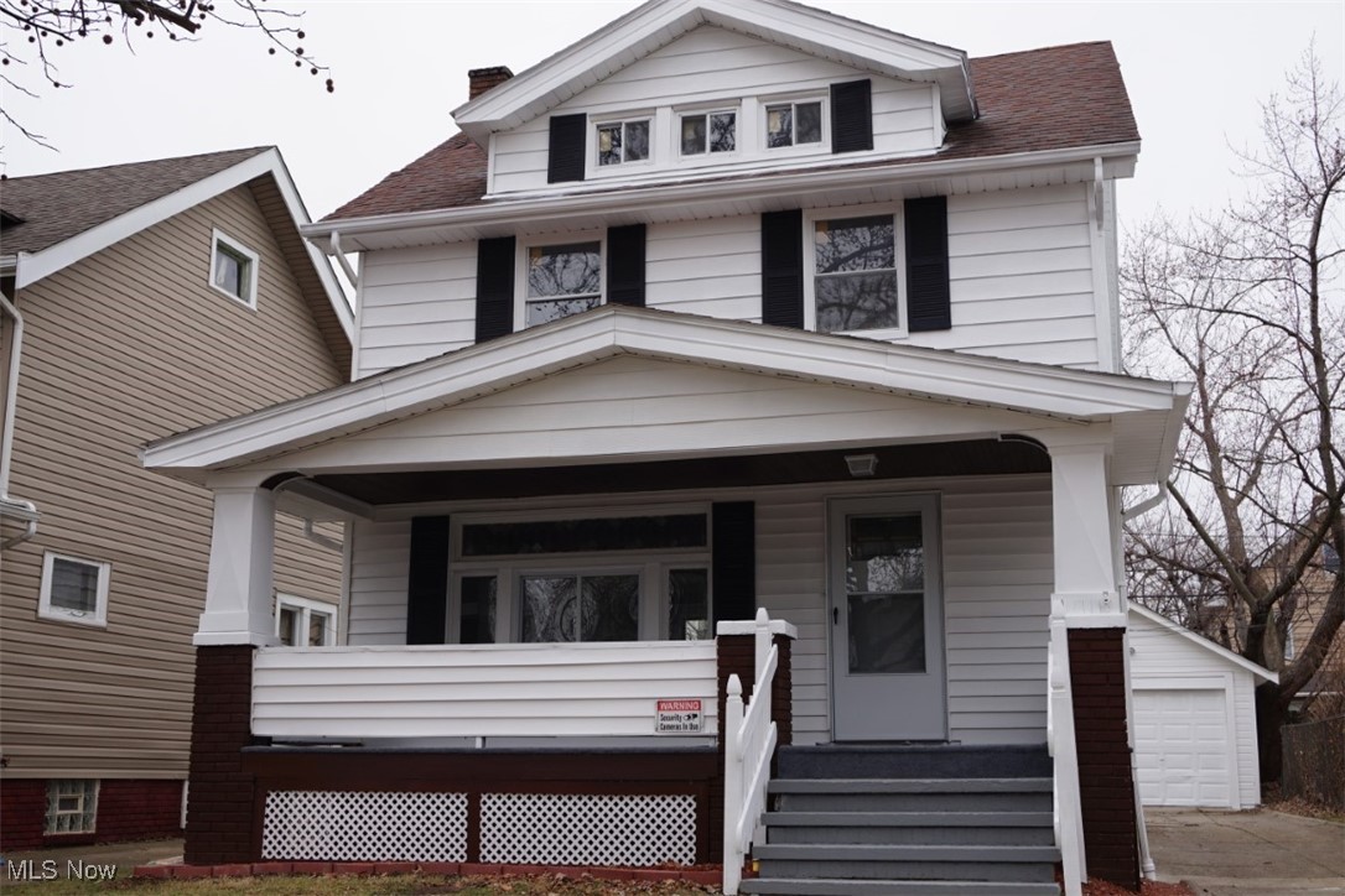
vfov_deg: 33.0
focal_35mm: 40
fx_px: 1513
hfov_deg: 47.9
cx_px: 672
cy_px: 448
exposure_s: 1/60
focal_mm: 27
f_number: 6.3
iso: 100
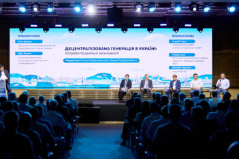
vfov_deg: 23.8
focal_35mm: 57
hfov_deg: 35.0
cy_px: 86
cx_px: 103
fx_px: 378
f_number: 1.2
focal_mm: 50
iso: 250
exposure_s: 1/250
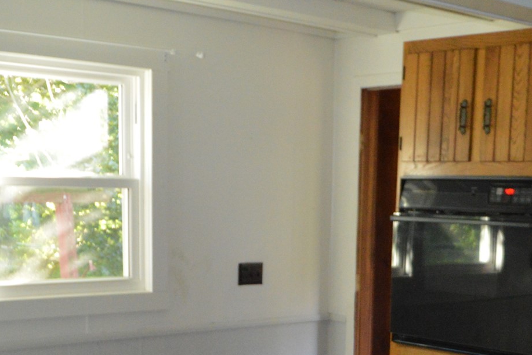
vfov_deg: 20.3
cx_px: 351
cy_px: 388
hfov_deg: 31.2
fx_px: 946
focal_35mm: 64
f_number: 3.5
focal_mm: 18
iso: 2200
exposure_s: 1/60
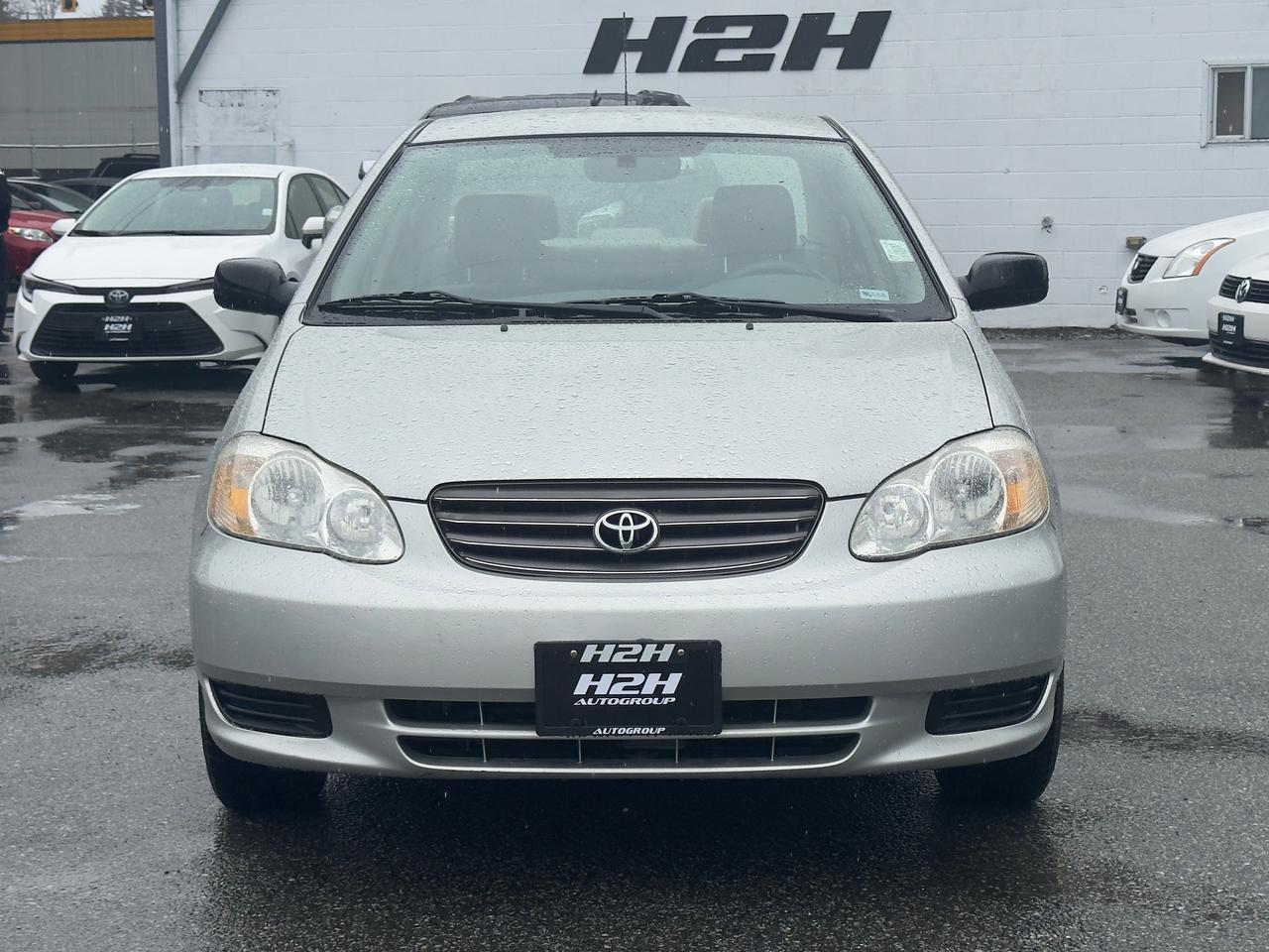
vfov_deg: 30.3
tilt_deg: -7.3
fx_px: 1760
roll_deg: +0.5
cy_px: 476
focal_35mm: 48
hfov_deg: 39.7
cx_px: 634
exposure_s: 1/1560
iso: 64
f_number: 1.78
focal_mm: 6.76
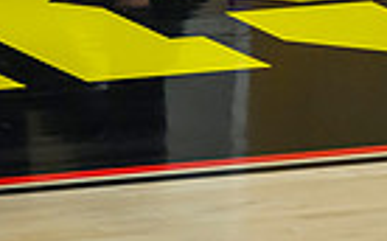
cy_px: -353
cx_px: 108
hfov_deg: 2.1
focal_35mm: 1000
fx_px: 10538
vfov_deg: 1.3
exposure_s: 1/1000
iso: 4000
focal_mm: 200
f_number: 3.2
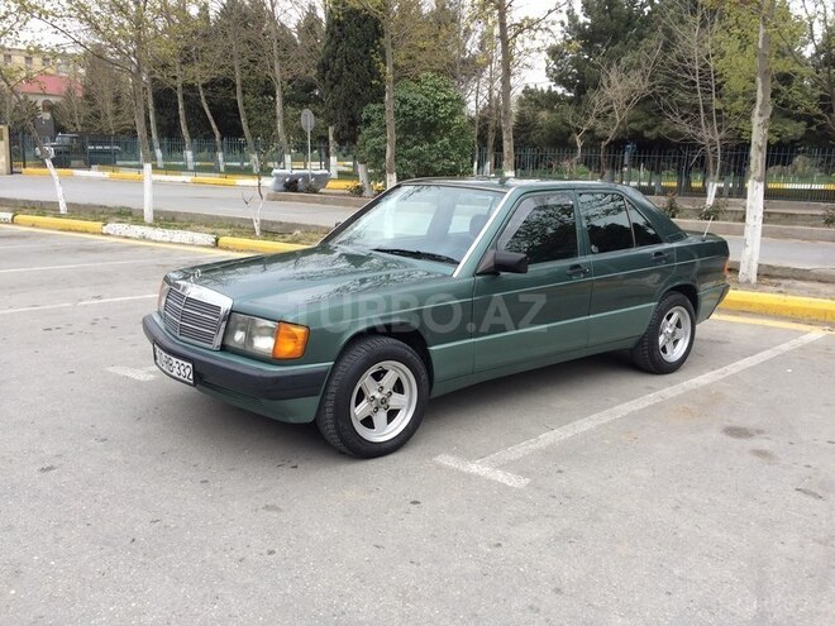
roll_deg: -2.4
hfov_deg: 61.7
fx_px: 700
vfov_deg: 48.2
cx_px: 418
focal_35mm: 29
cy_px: 313
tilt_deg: -9.8
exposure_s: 1/100
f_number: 2.2
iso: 32
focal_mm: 4.15
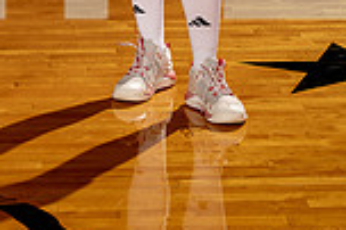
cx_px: 43
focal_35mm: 207
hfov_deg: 9.9
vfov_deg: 6.5
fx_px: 1987
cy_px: -210
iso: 100
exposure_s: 1/250
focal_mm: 70
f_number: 5.6
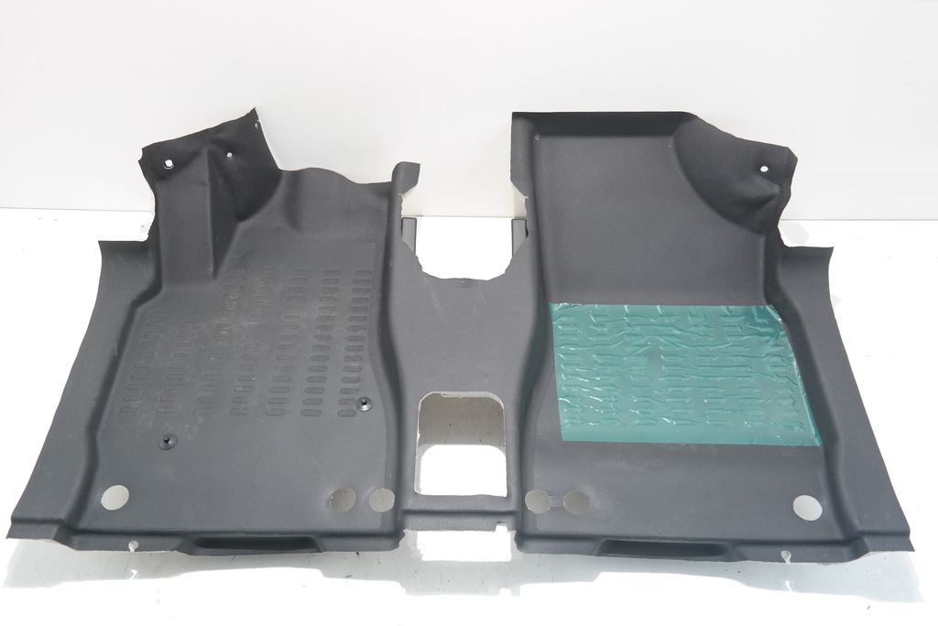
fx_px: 704
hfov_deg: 67.4
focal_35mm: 27
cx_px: 469
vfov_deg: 47.9
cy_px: 313
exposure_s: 1/60
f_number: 3.5
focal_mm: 18
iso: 400
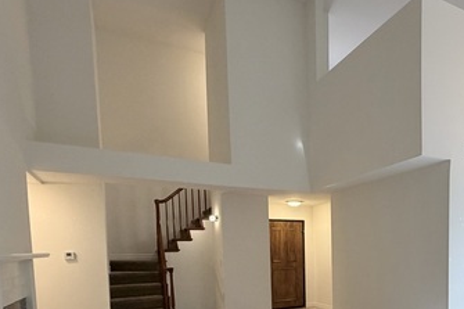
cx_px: 357
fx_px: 374
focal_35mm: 29
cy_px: 276
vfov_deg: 41.5
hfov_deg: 59.7
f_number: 2.2
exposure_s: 1/120
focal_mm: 2.22
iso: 250
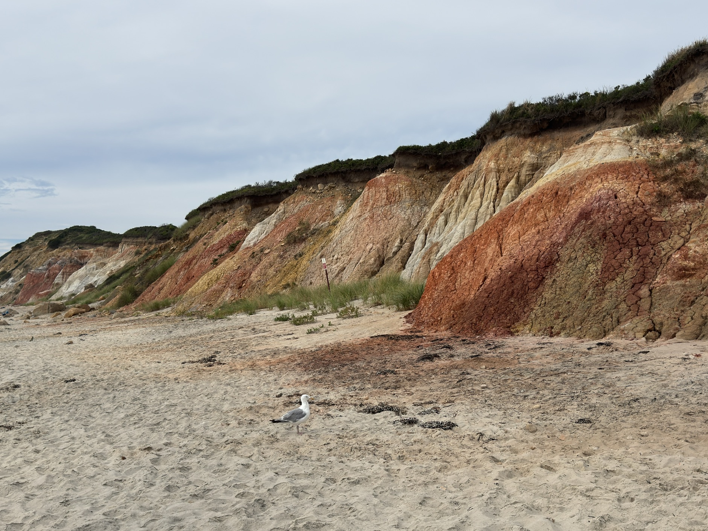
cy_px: 257
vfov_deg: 37.7
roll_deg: +0.3
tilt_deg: +4.0
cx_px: 325
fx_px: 777
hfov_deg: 48.9
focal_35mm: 38
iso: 100
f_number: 1.78
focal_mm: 6.76
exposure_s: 1/7937
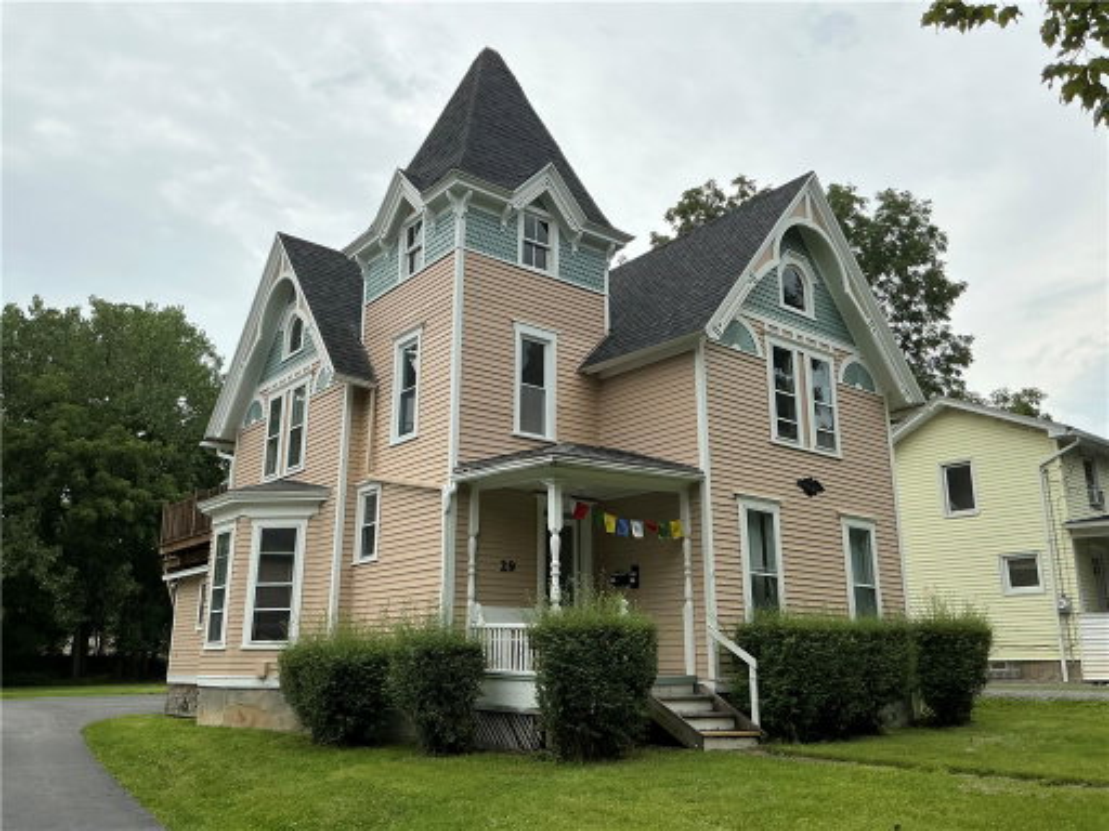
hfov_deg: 63.4
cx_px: 554
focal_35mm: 28
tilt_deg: +15.7
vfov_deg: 49.7
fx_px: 897
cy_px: 416
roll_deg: -0.2
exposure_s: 1/829
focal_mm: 3
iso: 25
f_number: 1.8
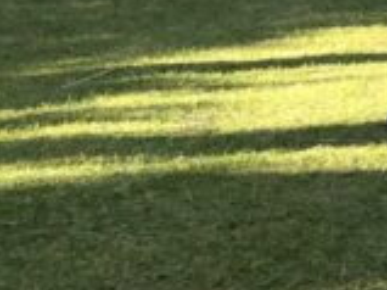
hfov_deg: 8.7
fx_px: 2011
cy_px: -363
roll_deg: -0.1
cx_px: 1244
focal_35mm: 180
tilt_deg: -1.8
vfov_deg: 7.7
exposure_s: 1/827
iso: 20
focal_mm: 4
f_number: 1.8
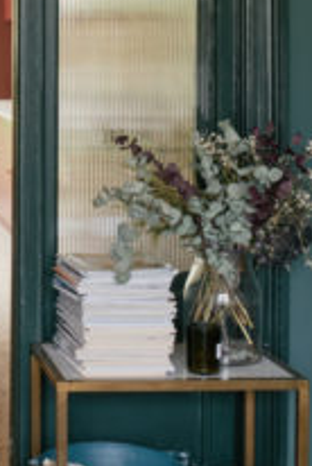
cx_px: -197
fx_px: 1205
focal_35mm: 93
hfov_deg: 13.6
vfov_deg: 21.4
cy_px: 54
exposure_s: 1/1.3
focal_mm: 16.5
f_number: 11
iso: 160
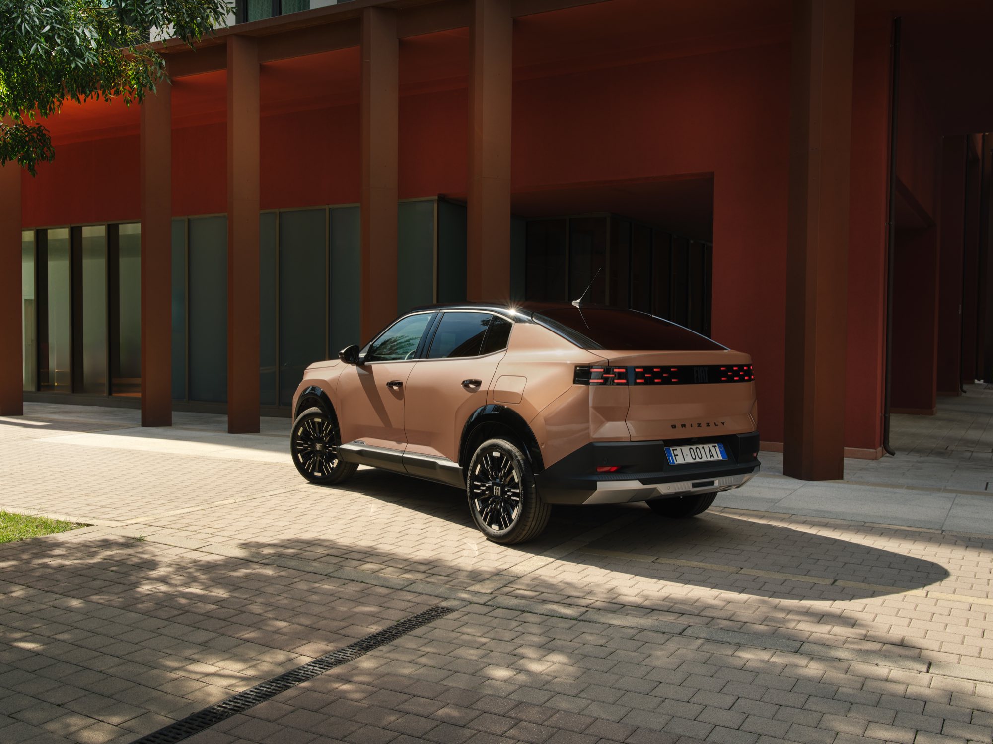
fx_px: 745
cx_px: 496
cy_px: 372
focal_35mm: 26
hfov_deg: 67.3
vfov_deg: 53.0
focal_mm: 33.2
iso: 160
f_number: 10
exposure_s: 1/50
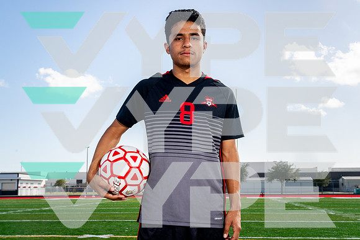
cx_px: 180
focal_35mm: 47
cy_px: 120
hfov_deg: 41.9
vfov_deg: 28.7
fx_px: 470
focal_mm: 47
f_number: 13
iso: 250
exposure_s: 1/250
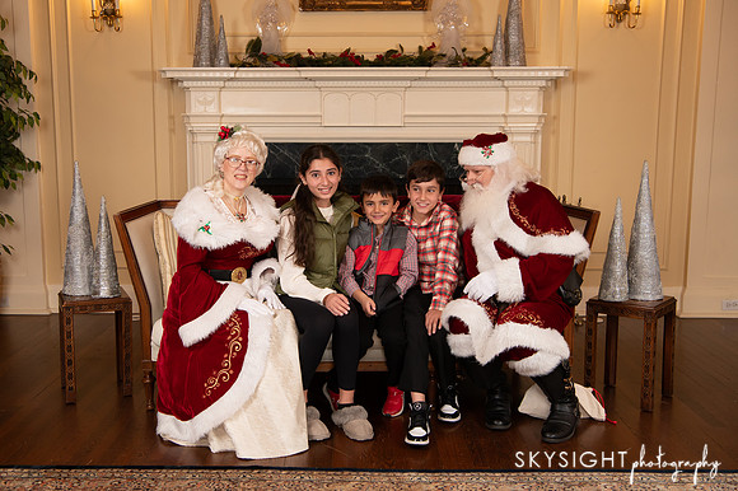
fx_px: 844
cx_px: 323
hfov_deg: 47.1
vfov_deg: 32.4
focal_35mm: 41
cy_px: 242
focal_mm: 36
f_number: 5.6
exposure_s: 1/200
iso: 1600
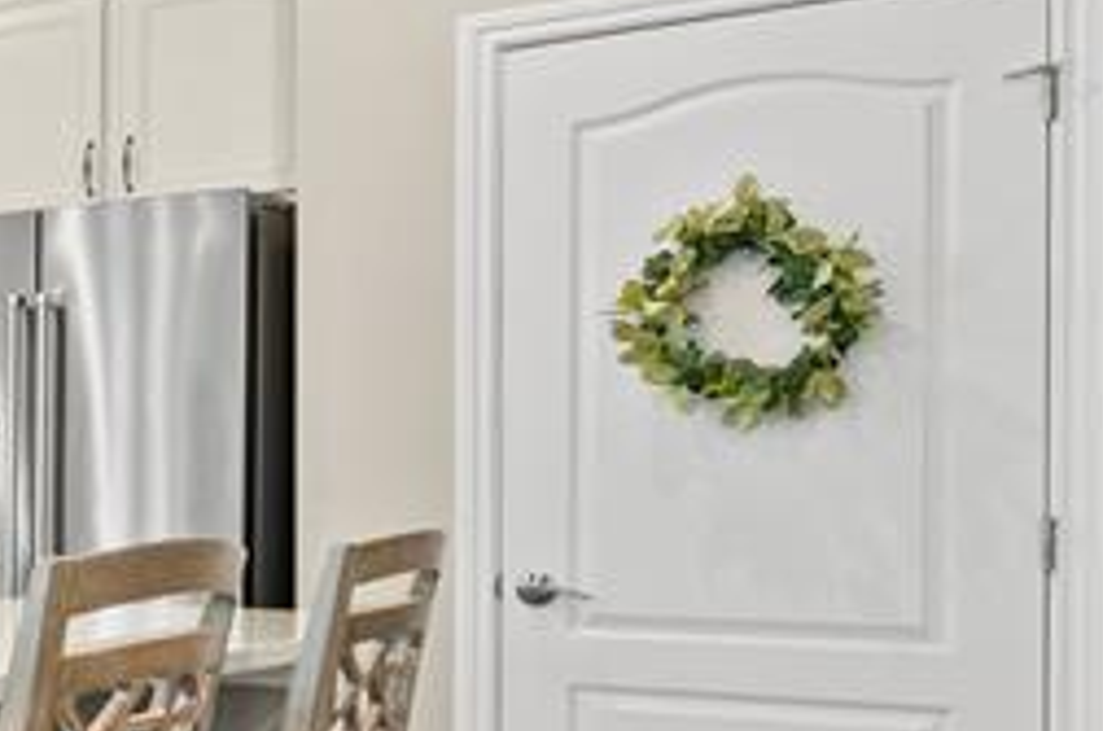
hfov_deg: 23.9
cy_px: 554
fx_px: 1743
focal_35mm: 57
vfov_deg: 23.4
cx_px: -713
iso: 100
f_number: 11
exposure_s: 1/1.25
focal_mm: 14
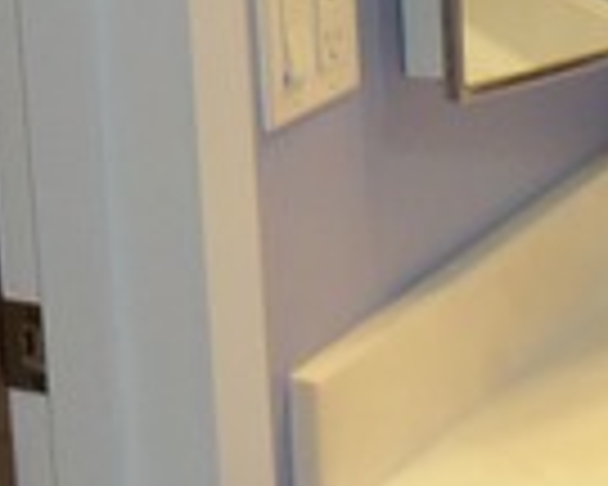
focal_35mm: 134
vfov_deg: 11.2
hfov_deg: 14.2
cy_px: -162
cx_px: 41
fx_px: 2411
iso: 100
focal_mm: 5.2
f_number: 3.4
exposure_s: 1/30
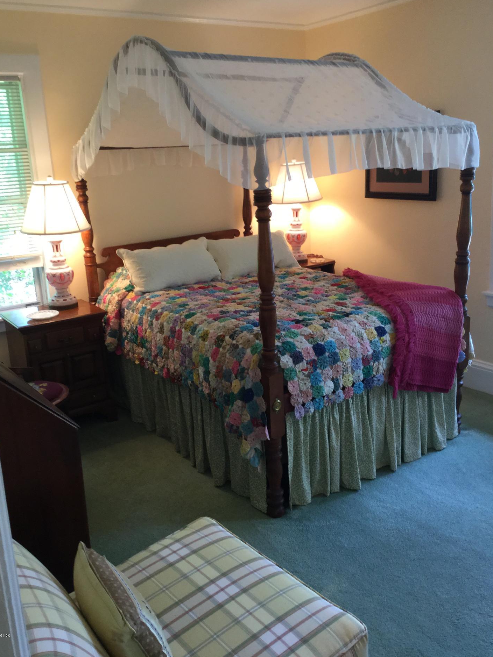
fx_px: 627
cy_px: 308
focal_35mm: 33
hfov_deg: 42.9
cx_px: 237
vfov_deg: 55.3
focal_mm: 3.3
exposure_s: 1/30
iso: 80
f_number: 2.4
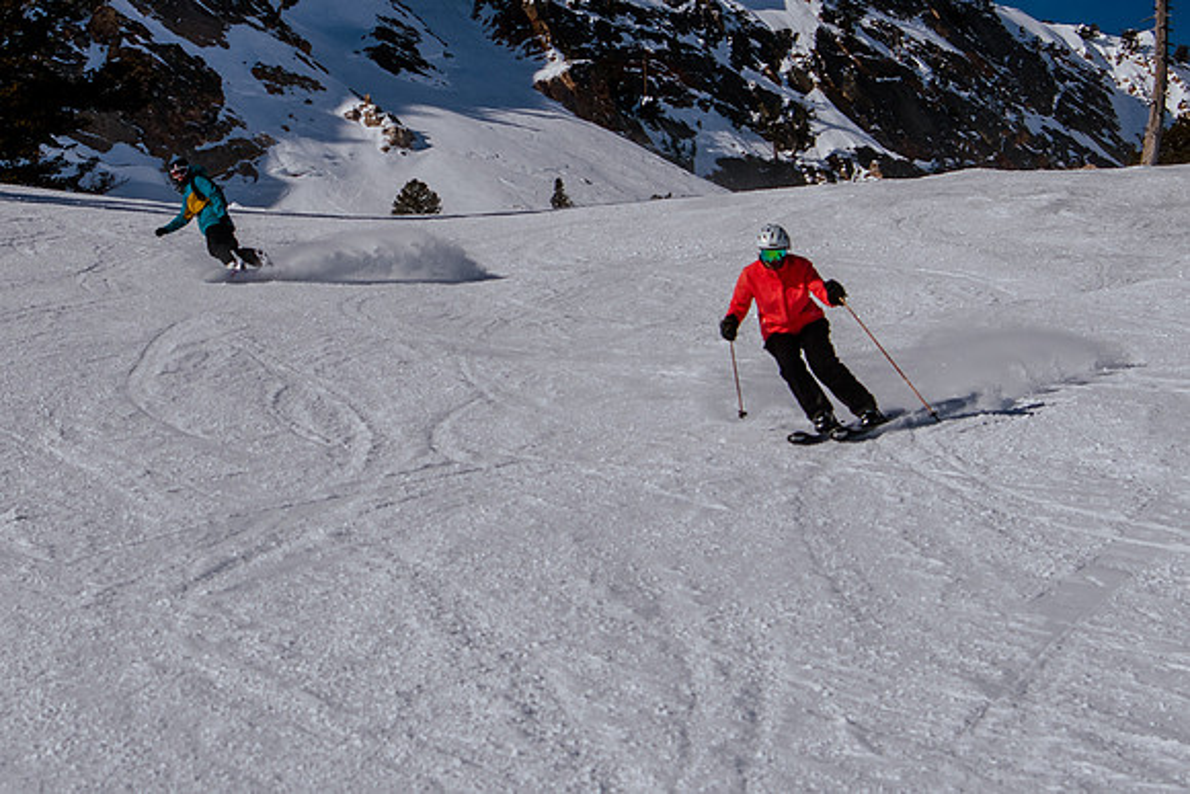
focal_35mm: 129
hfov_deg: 15.8
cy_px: 109
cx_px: 352
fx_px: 4264
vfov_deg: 10.6
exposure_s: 1/3200
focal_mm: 46
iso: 200
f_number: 5.6
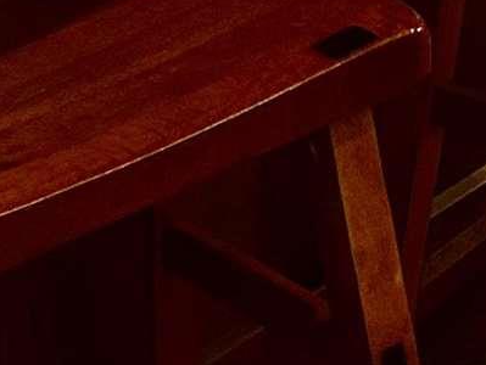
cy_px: -869
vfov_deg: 6.5
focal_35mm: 200
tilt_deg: -7.6
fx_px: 2810
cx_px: 387
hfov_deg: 9.9
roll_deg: +1.3
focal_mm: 5.7
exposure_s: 1/60
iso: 80
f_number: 1.5
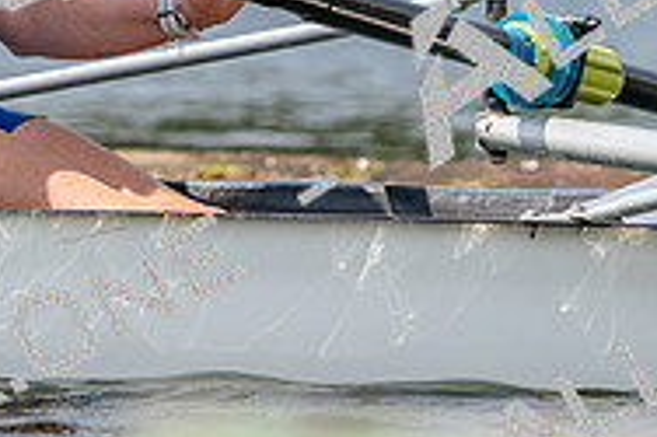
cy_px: -163
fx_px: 19528
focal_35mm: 1071
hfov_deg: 1.9
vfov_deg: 1.3
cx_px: 112
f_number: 6.3
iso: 200
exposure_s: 1/1600
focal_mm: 347
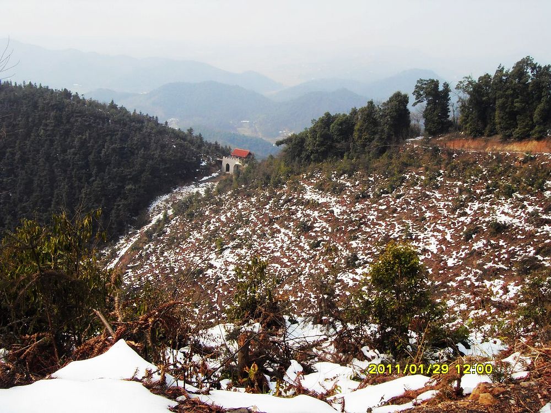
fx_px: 621
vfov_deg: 36.8
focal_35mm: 39
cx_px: 276
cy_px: 206
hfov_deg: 47.9
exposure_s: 1/250
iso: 80
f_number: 6.2
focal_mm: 6.6
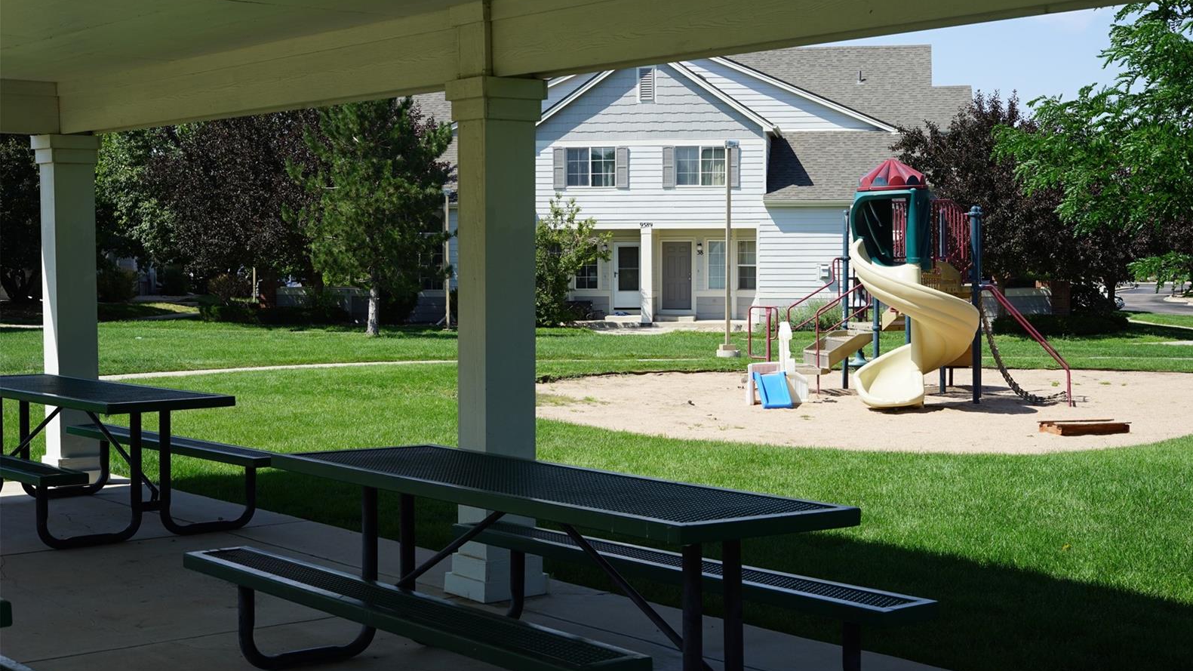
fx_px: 1676
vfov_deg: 22.6
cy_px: 334
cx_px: 603
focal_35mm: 53
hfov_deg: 39.2
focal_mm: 50
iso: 100
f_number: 11
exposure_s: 1/80
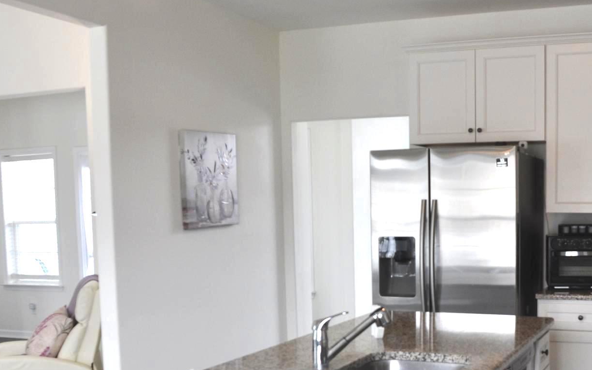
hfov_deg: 39.0
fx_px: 823
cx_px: 402
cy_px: 294
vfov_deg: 24.9
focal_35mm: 51
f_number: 5.6
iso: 400
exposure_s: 1/125
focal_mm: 20
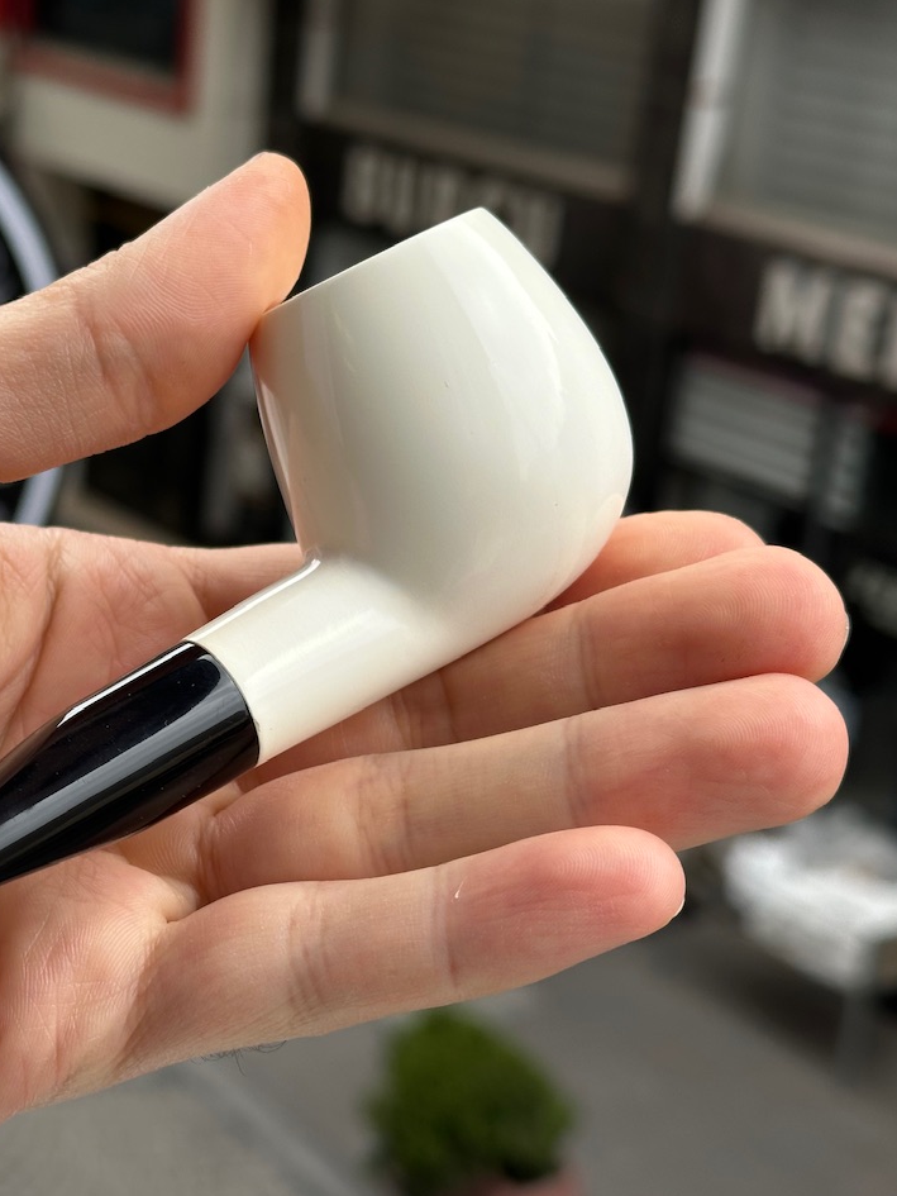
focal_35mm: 65
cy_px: 601
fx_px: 2245
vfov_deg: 29.8
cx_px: 127
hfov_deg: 22.2
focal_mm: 6.86
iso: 64
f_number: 1.78
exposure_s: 1/919
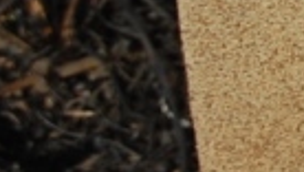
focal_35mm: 640
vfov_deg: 1.9
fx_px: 5164
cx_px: 965
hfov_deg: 3.3
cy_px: -345
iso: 200
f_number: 9
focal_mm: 55
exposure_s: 1/320
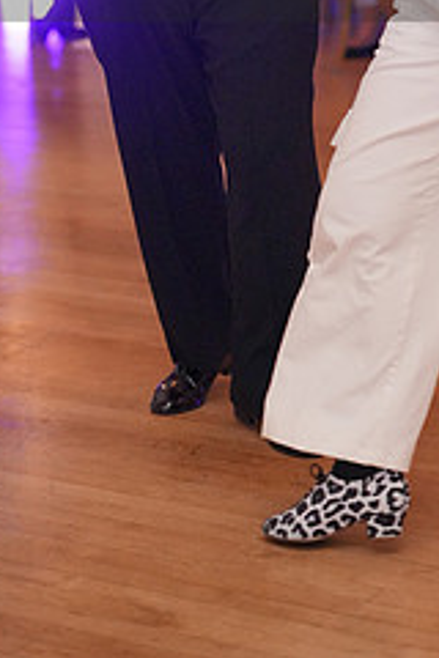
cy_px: -69
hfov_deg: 11.3
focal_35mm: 121
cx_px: 292
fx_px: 2213
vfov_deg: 16.4
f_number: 2
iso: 5000
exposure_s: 1/250
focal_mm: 50
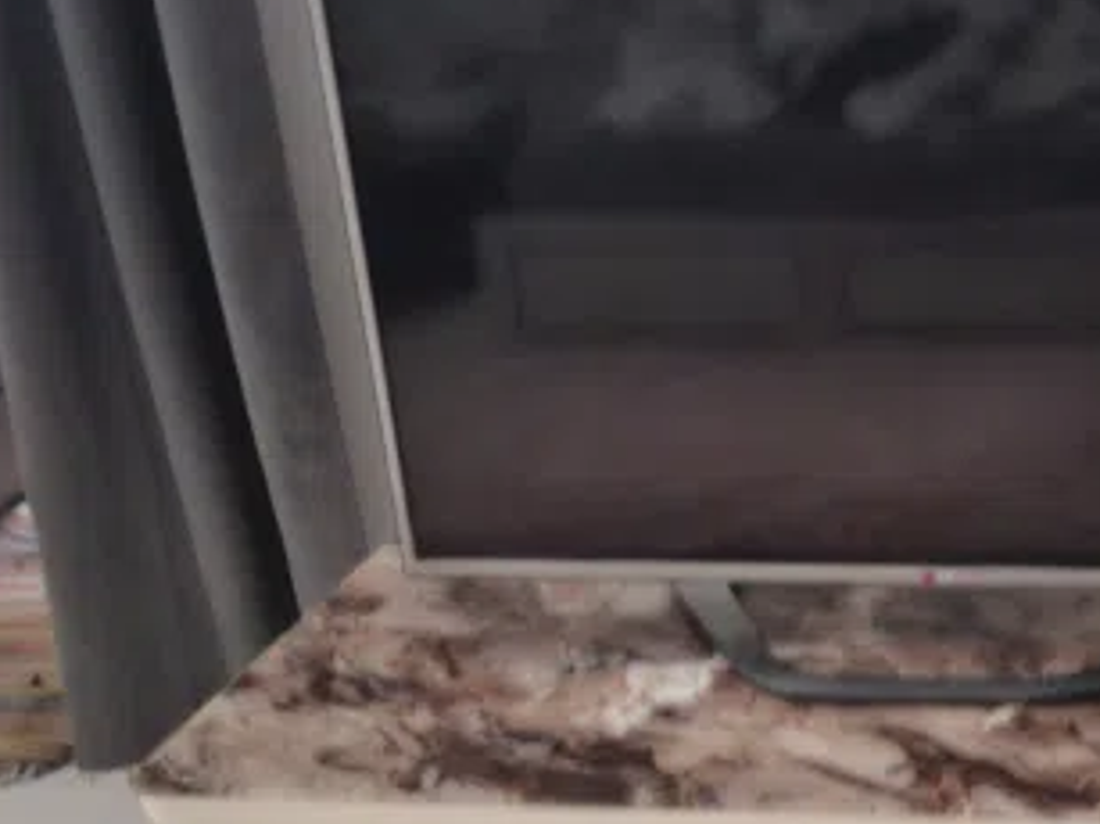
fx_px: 1525
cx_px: 957
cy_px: 459
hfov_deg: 37.5
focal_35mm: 48
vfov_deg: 30.2
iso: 1250
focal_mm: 5.54
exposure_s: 1/13
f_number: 1.8
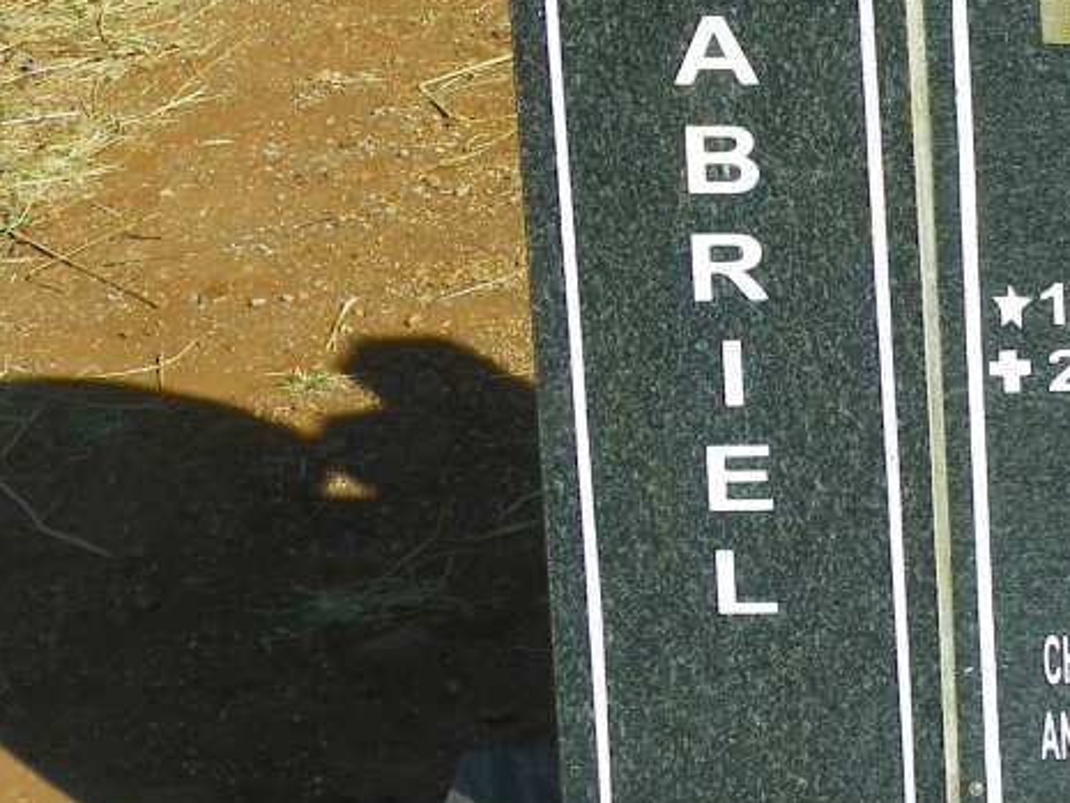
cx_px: 1339
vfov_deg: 9.3
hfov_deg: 12.0
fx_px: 4947
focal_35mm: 160
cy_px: 138
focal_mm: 11
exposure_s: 1/250
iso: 64
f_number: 5
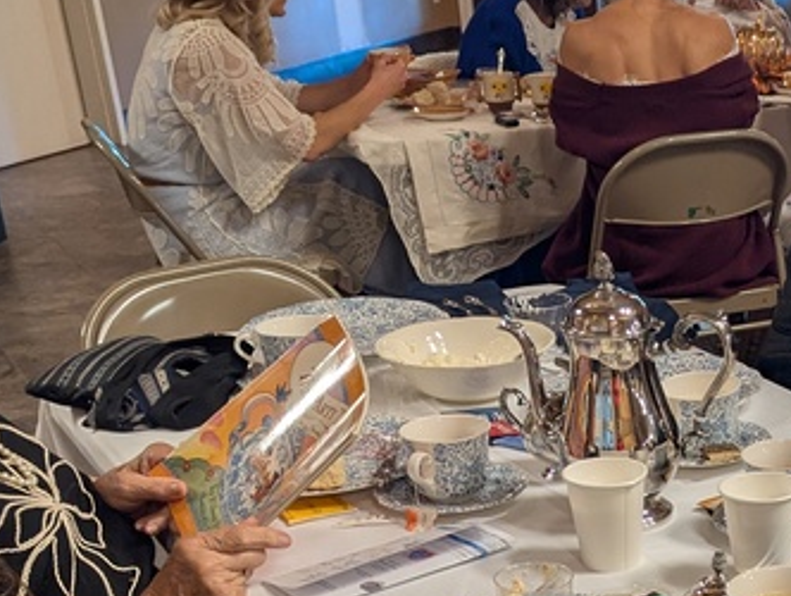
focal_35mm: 74
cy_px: 631
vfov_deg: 19.2
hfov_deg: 24.8
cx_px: 824
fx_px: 1693
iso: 264
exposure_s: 1/60
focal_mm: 6.81
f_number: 1.85
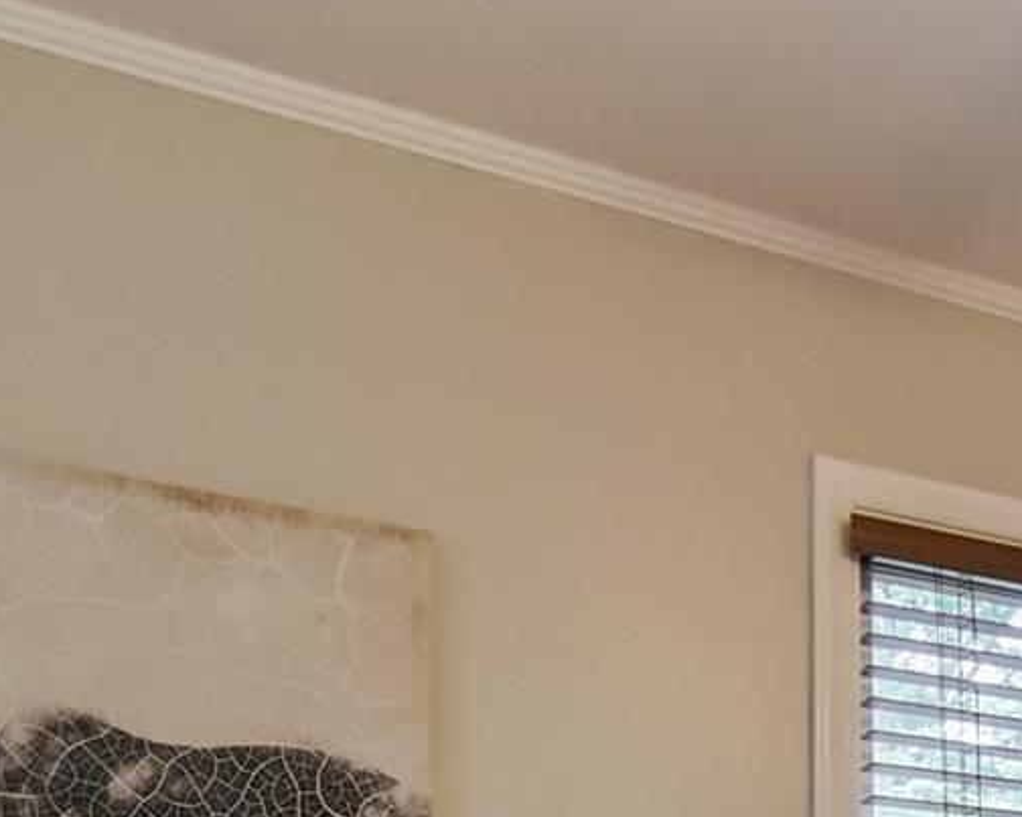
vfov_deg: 21.3
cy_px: 1200
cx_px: 1450
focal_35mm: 61
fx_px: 1845
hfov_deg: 25.1
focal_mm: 16
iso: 4000
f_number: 9
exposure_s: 1/80
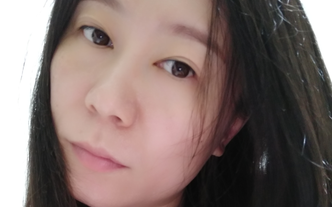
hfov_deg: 62.9
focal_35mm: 30
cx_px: 165
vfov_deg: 38.6
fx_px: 271
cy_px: 191
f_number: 2
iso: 1250
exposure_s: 1/14
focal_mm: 3.57
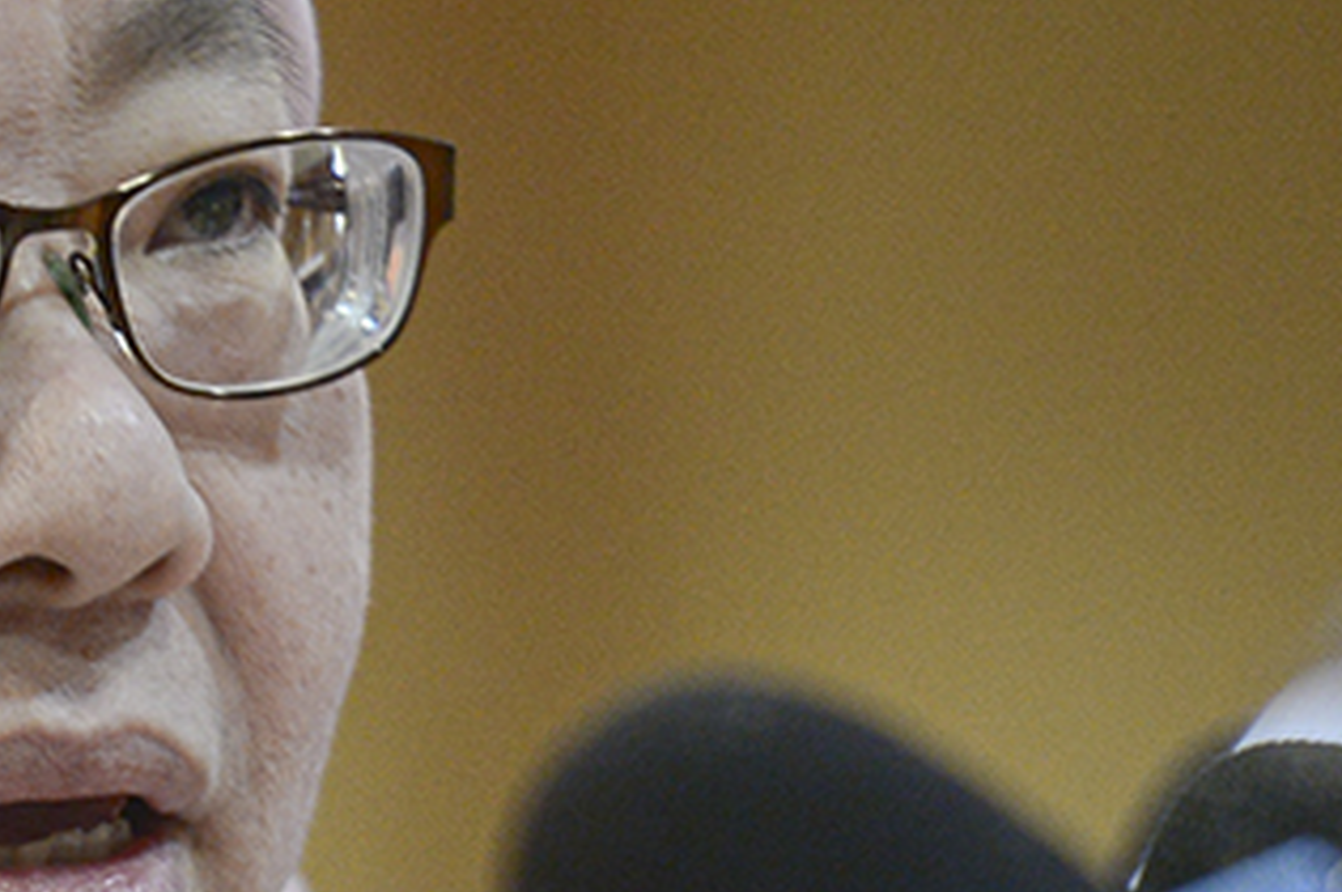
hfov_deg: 2.7
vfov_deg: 1.8
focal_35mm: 763
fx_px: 28413
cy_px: 805
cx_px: 344
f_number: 3.2
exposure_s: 1/160
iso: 1600
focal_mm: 200
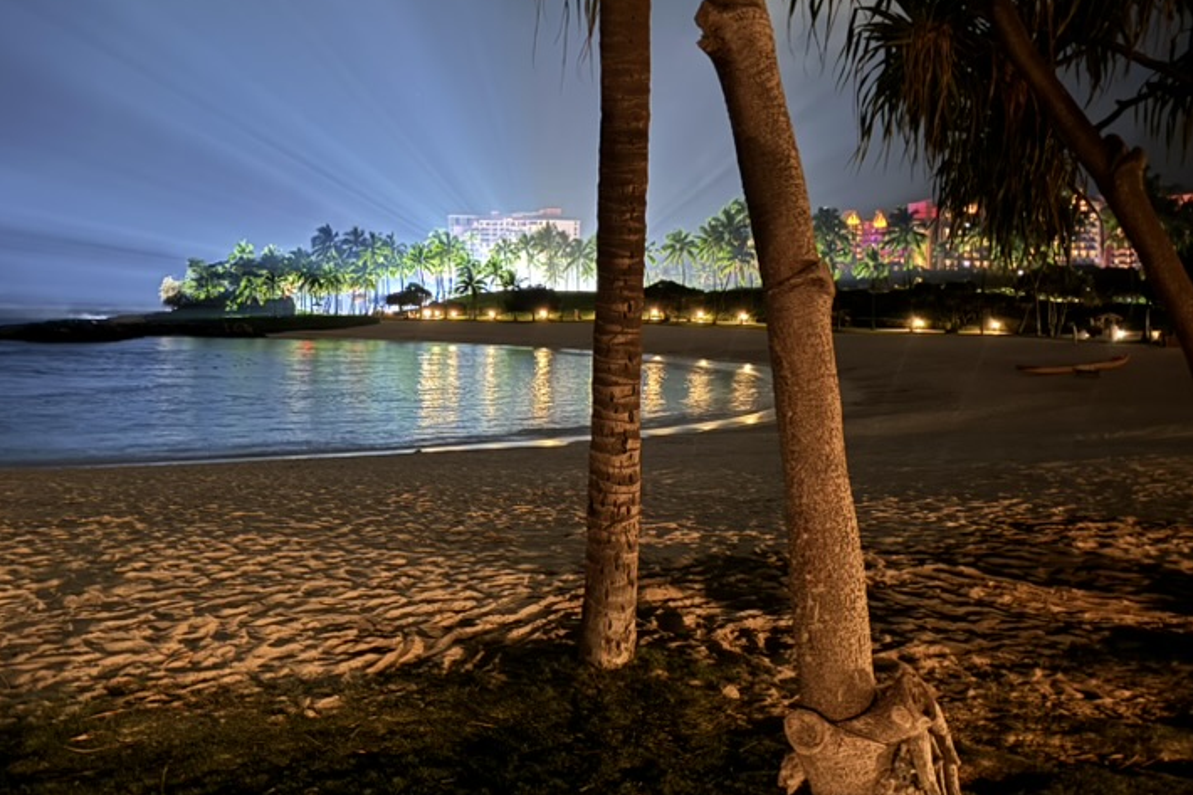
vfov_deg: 36.6
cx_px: 413
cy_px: 297
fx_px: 1193
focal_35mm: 36
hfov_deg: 52.3
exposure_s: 1/2
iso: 1600
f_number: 1.78
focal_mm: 6.76
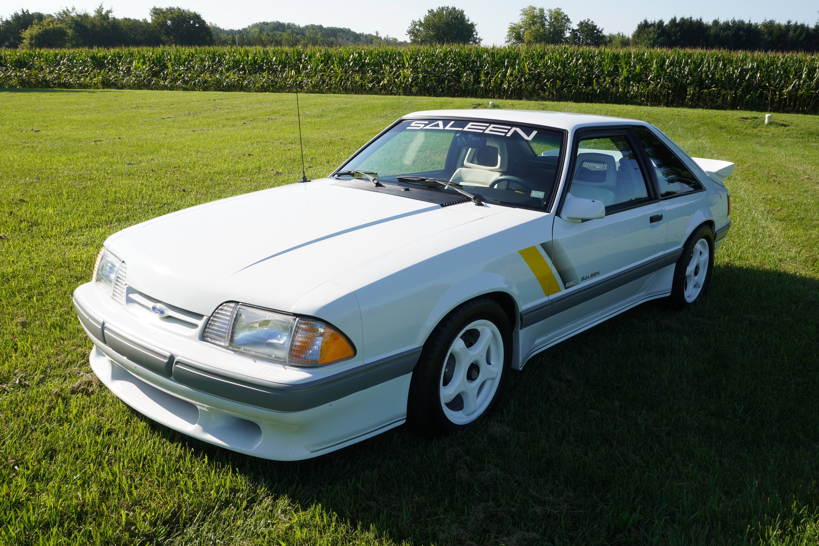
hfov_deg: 59.5
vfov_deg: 41.7
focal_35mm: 32
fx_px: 717
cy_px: 273
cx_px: 410
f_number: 13
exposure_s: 1/60
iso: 100
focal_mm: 21
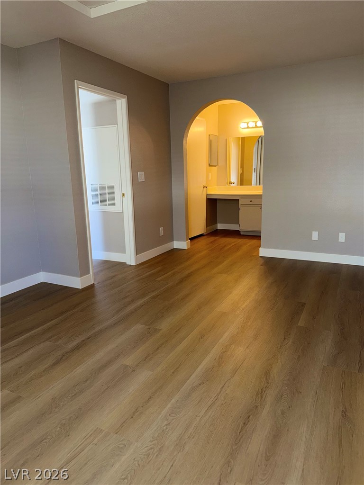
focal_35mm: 24
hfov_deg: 56.8
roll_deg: +1.2
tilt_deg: -11.2
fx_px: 336
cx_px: 182
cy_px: 242
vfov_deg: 71.6
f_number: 1.78
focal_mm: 6.76
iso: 50
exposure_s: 1/30
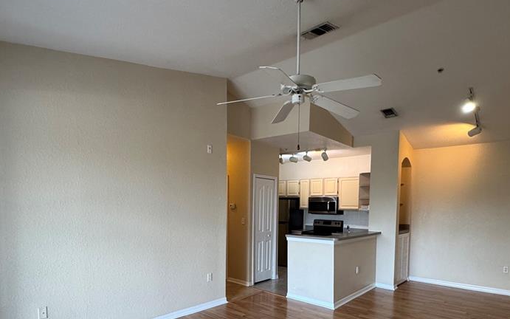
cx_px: 260
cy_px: 224
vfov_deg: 53.4
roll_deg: -0.6
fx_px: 306
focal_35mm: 22
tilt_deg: -3.2
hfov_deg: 79.6
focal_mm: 2.22
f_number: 2.2
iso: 250
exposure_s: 1/120
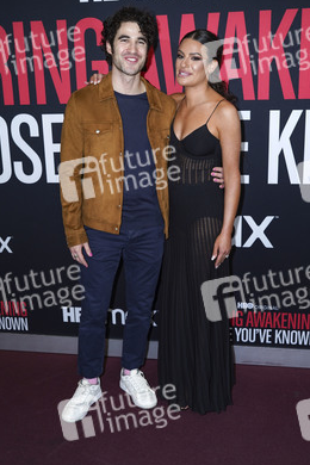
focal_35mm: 41
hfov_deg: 32.6
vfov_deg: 47.4
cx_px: 154
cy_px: 234
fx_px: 530
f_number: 4.5
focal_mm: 40
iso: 500
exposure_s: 1/250
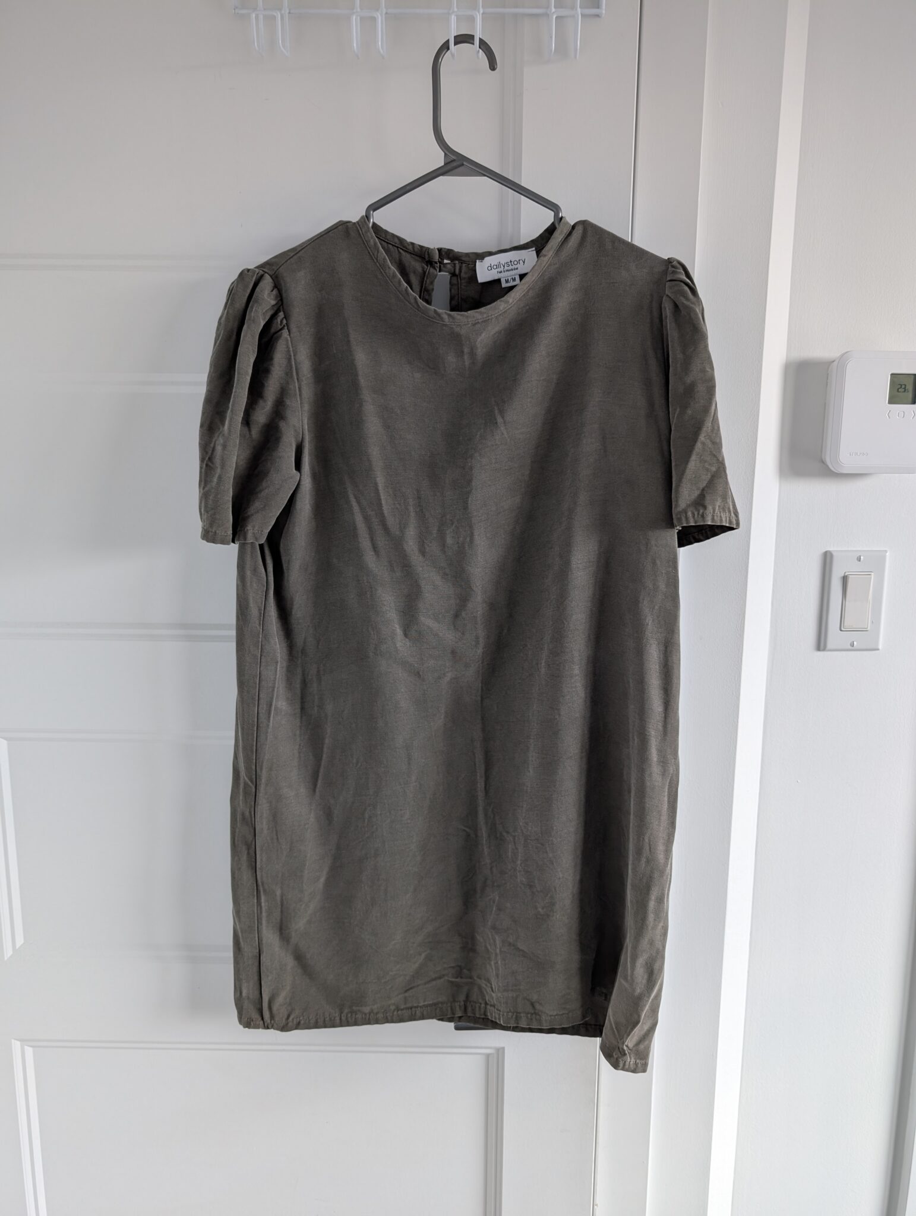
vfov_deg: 71.5
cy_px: 608
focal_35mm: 24
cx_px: 458
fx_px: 845
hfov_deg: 56.9
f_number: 1.68
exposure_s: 1/56.3
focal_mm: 6.9
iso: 35
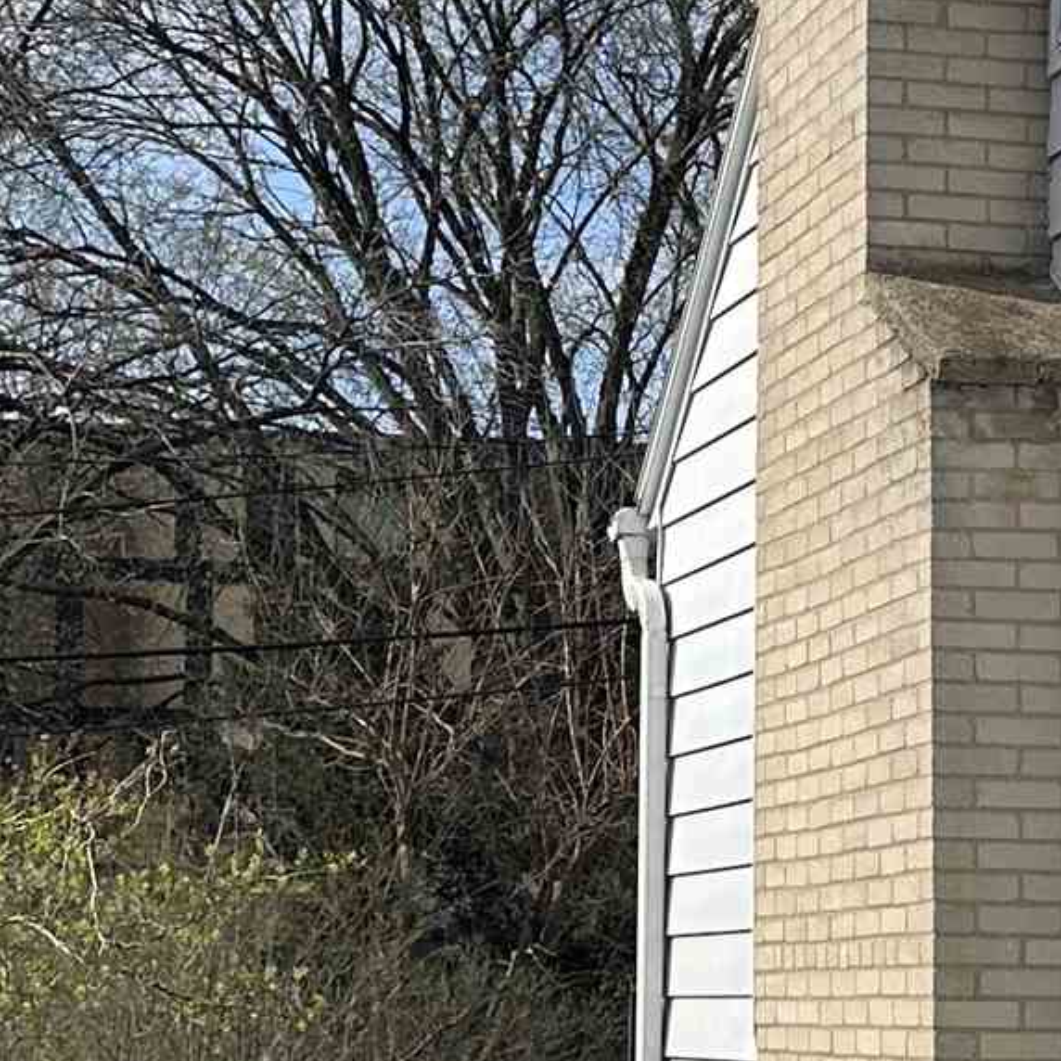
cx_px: 590
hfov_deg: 15.3
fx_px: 3953
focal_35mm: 114
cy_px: 586
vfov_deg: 15.3
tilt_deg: +7.5
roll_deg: -0.7
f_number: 1.78
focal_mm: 6.86
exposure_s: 1/6623
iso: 80
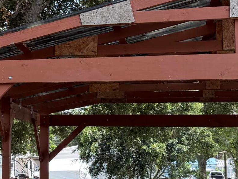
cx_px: -21
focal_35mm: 88
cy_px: 96
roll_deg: -1.5
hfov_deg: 21.2
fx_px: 605
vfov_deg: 16.8
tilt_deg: +5.5
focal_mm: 6.76
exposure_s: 1/909
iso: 100
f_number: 1.78
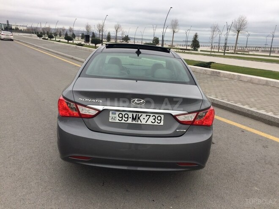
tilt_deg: -16.7
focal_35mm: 29
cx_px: 140
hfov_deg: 61.7
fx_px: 234
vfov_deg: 48.2
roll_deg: -2.8
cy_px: 104
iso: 32
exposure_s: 1/446
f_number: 2.2
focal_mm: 4.15
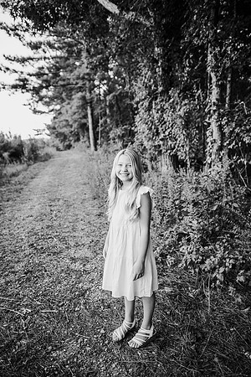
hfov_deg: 53.1
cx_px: 126
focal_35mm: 24
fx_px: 251
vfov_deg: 73.7
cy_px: 188
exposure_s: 1/250
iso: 320
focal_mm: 24
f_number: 2.2
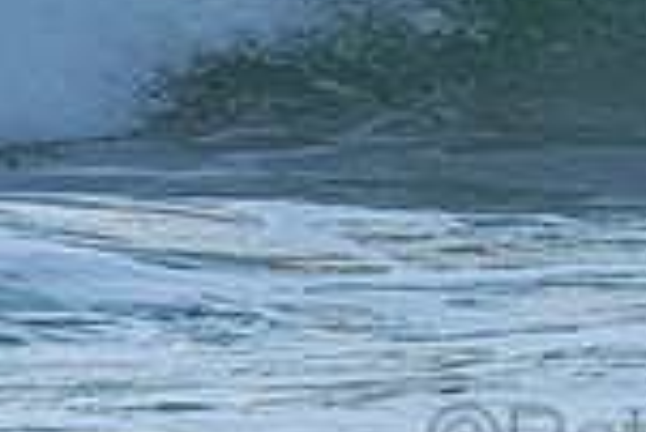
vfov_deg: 0.5
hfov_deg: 0.7
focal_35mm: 2765
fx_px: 49663
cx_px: 757
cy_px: -267
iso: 450
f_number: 5.6
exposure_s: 1/1250
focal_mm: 480
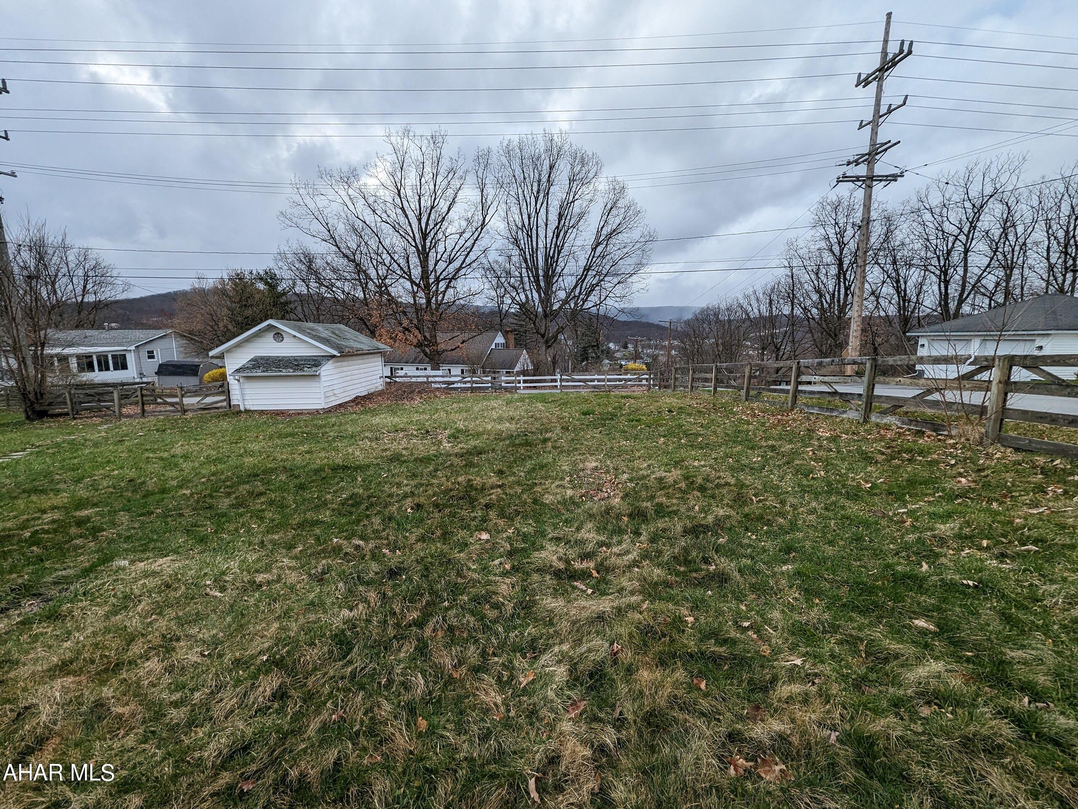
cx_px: 539
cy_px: 404
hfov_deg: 106.2
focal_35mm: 13
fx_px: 405
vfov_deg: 89.9
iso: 42
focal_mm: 1.95
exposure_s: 1/633
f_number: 2.2
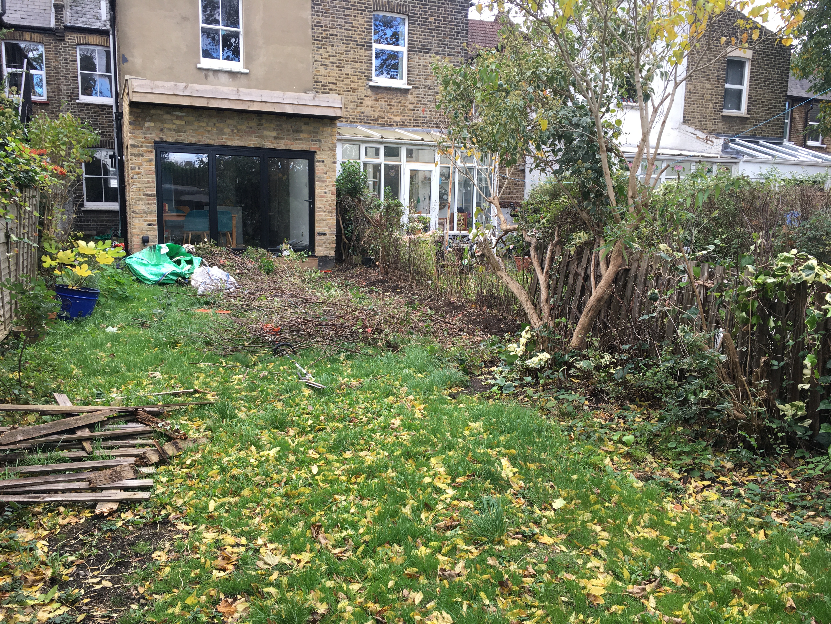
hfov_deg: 61.7
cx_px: 416
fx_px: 696
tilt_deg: -6.7
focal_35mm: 29
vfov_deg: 48.2
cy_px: 312
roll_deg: -1.2
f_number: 2.2
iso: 32
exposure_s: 1/100
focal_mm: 4.15
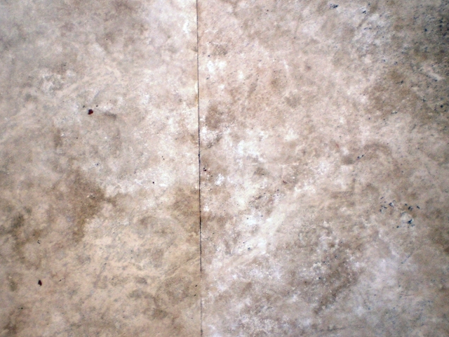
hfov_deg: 42.0
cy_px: 164
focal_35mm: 45
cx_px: 200
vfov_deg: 32.2
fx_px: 584
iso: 125
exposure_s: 1/30
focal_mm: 6.3
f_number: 3.1
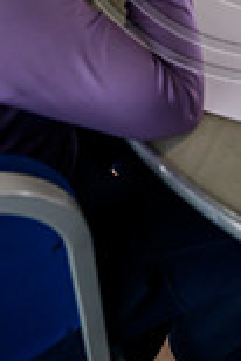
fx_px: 701
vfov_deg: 23.9
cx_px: 276
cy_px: -152
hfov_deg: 18.6
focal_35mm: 70
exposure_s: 1/500
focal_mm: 24
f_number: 3.2
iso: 2000
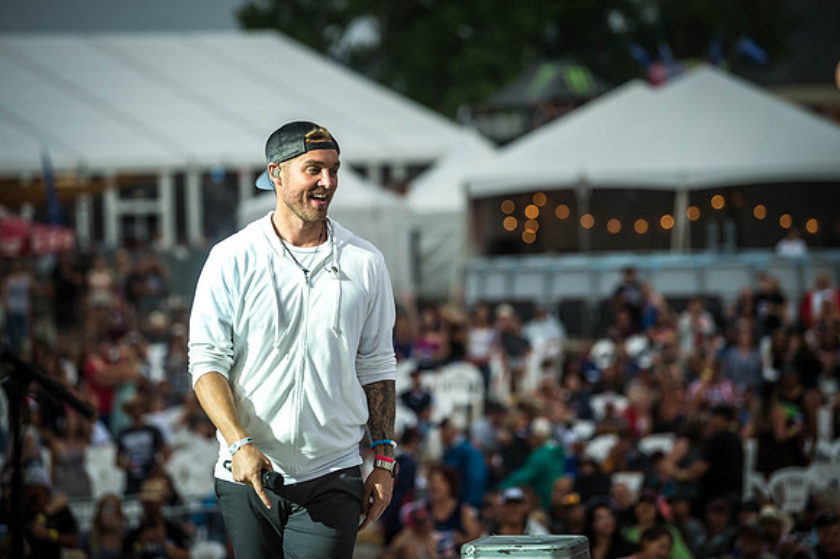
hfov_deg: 13.4
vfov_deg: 8.9
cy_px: 241
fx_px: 3583
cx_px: 420
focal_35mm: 154
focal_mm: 135
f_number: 2.8
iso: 500
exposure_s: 1/1000
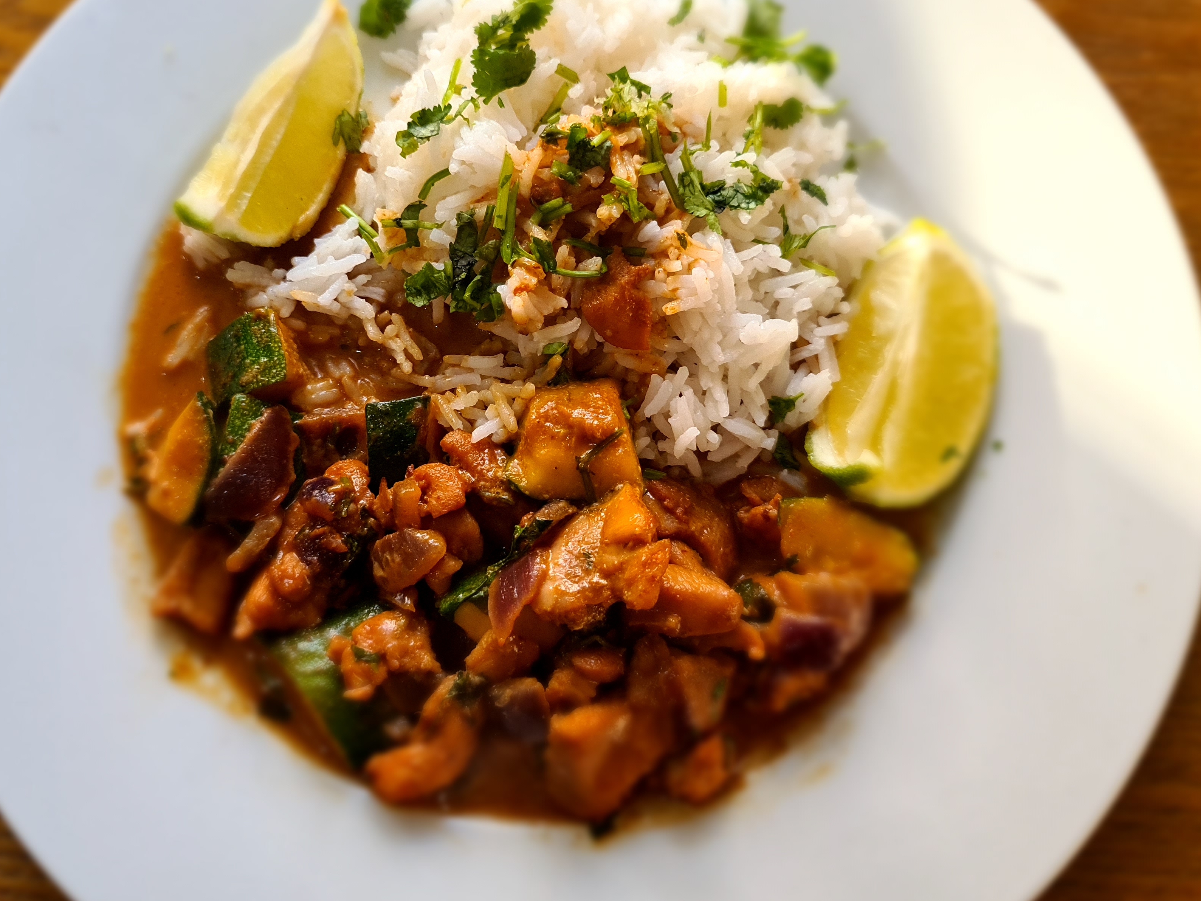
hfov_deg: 55.2
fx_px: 1145
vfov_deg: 42.7
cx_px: 521
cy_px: 346
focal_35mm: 33
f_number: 1.8
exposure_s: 1/100
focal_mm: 5.4
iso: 100
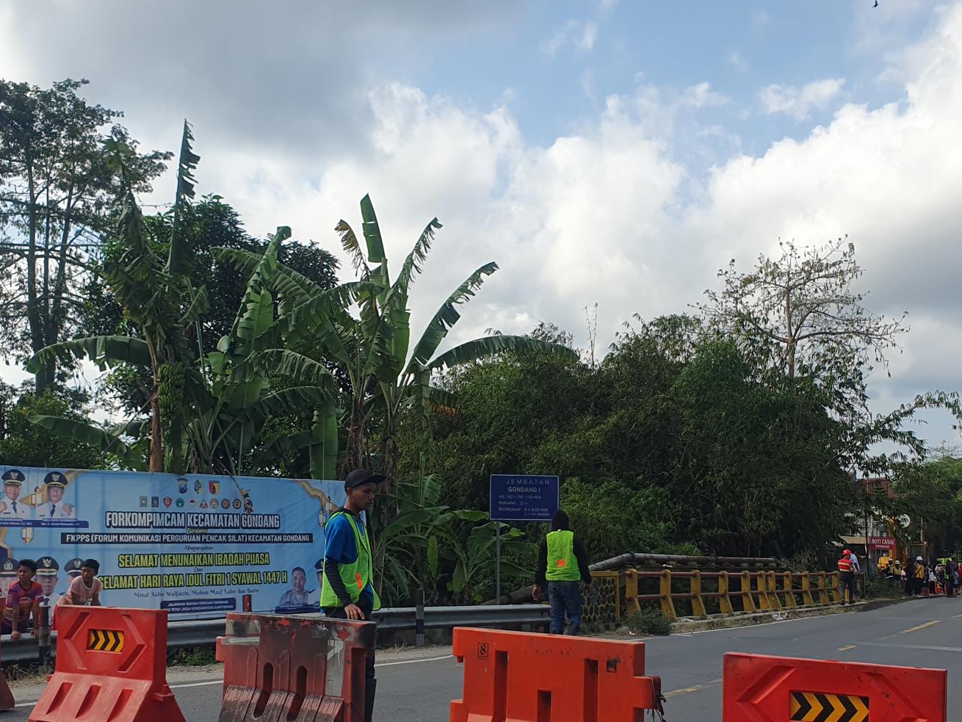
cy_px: 467
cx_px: 463
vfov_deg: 35.7
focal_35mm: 40
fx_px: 1112
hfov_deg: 46.8
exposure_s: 1/1420
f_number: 2.4
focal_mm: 4.32
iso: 50
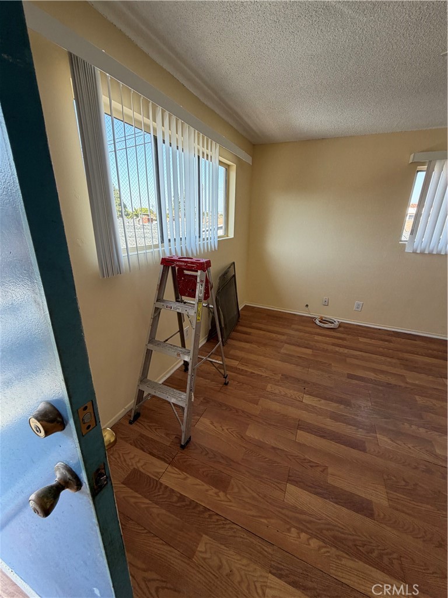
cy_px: 299
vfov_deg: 102.1
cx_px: 224
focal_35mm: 14
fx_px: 242
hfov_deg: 85.7
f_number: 2.2
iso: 80
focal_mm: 2.22
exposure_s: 1/121
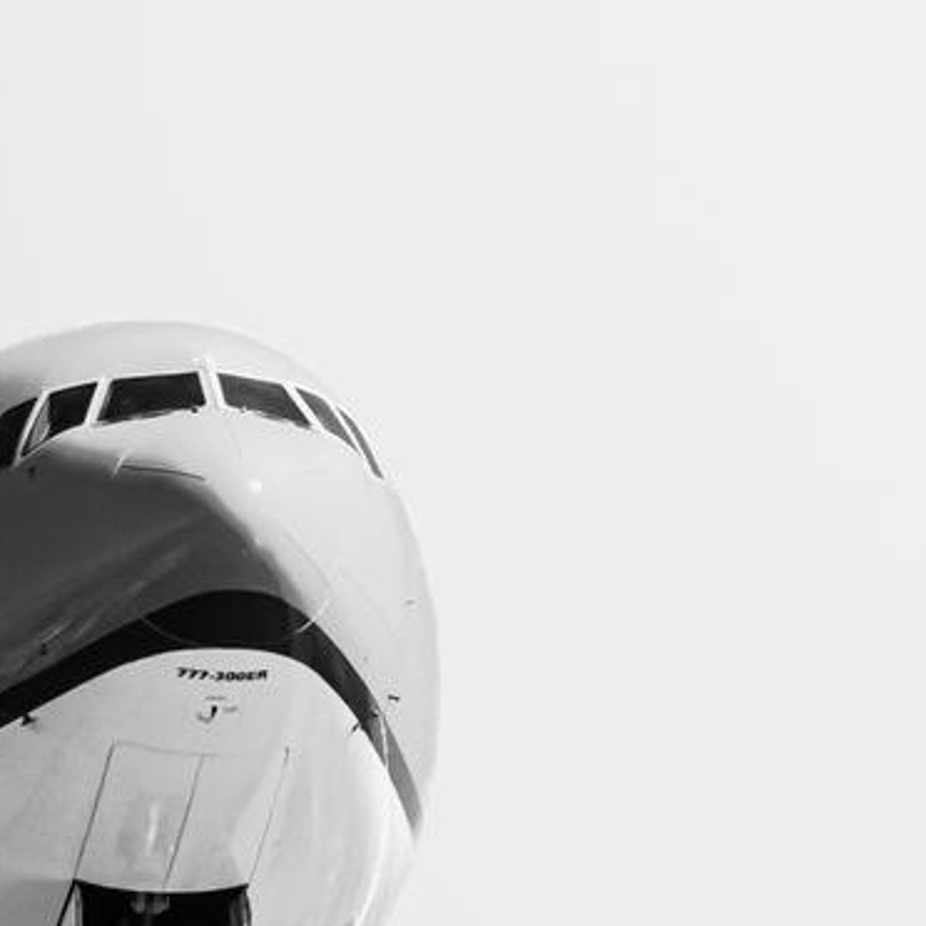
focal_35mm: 1830
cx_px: -220
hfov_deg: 1.0
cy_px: 1302
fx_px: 55385
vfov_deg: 1.0
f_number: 8
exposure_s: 1/1250
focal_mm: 263.5
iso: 160
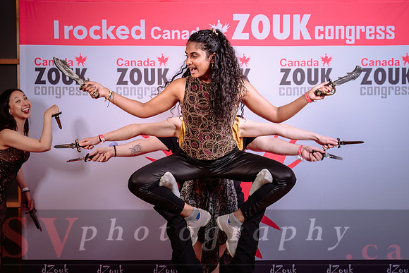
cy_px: 131
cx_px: 213
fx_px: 693
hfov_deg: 32.9
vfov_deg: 22.3
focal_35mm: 61
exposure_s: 1/160
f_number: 5.6
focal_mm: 58
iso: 100
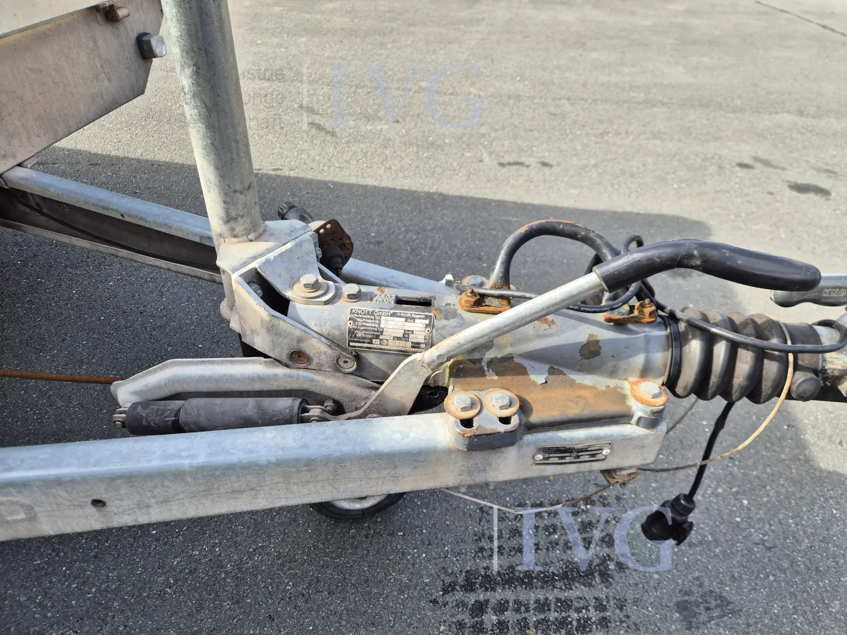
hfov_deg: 73.9
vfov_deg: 58.9
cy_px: 318
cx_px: 424
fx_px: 563
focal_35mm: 23
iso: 25
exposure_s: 1/350
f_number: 1.8
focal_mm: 5.4
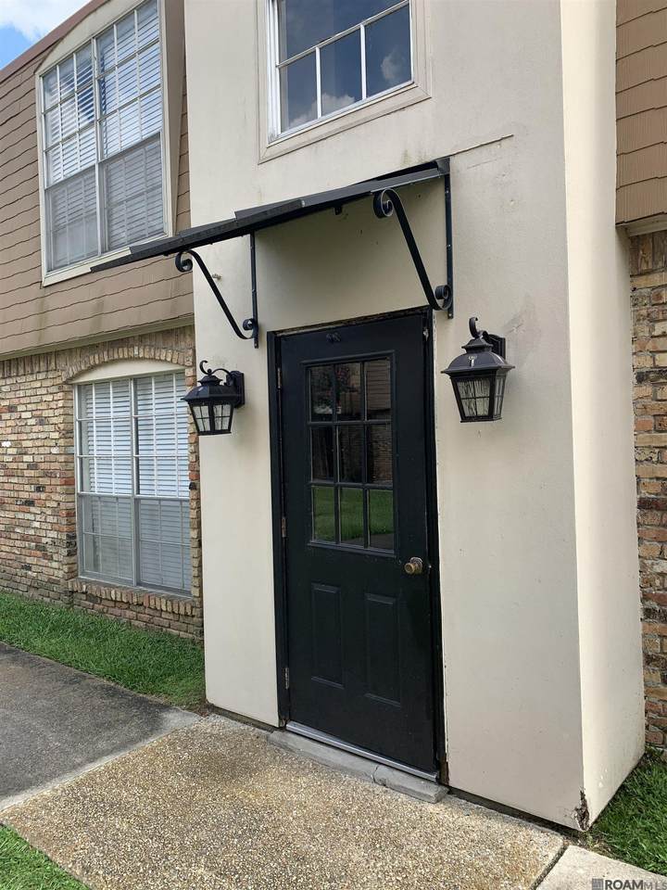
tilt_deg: +1.8
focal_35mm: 26
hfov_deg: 53.1
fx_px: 668
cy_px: 445
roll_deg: +1.1
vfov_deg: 67.3
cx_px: 334
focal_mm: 4.25
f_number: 1.8
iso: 25
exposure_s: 1/683
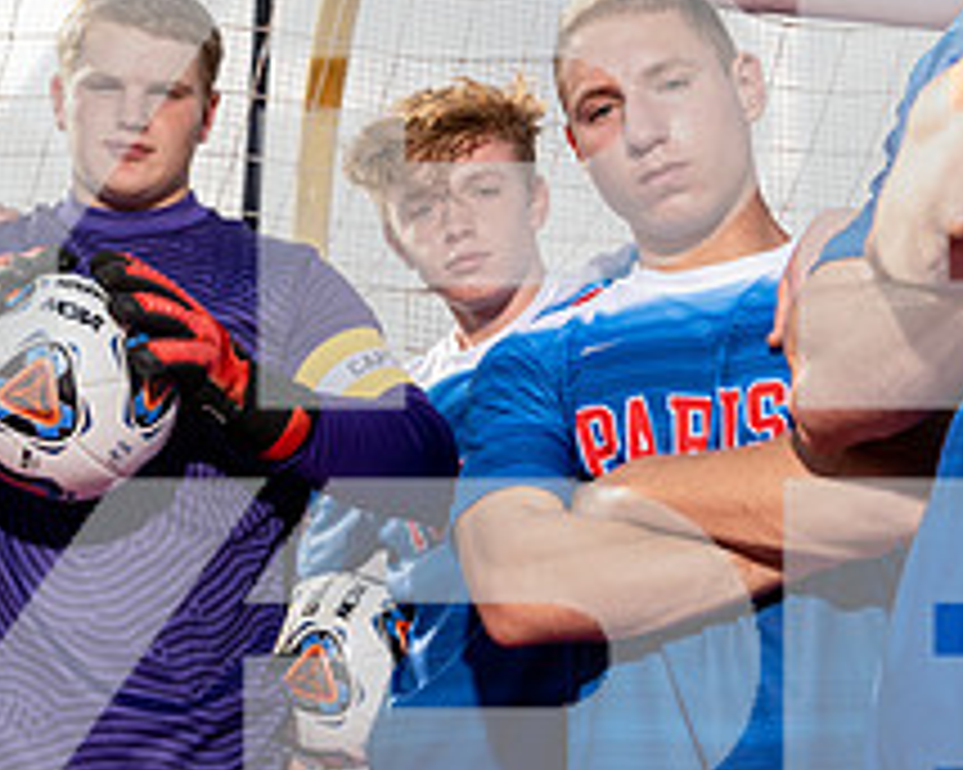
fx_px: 1738
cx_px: 171
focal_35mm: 61
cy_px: 173
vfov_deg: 24.6
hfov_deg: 30.1
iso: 100
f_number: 5.6
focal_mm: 24
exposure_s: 1/250
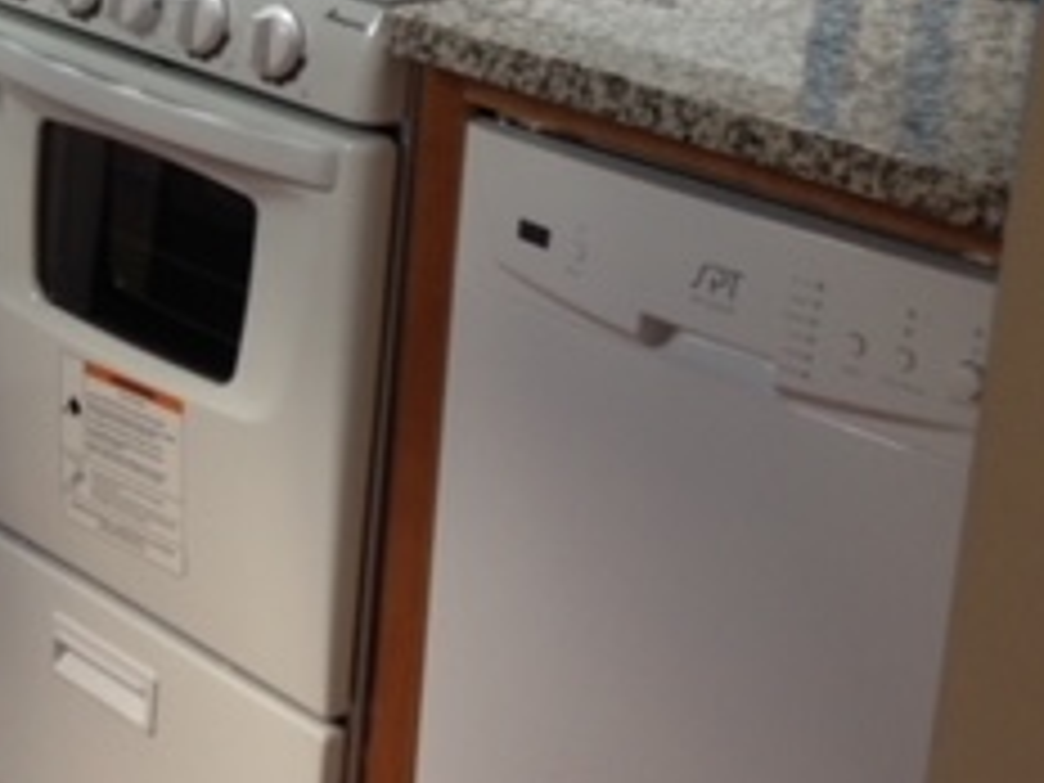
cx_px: -220
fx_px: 2745
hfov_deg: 20.1
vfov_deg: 15.9
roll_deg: -0.6
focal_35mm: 91
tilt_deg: -13.3
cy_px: -36
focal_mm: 4.12
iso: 50
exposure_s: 1/40
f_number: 2.4
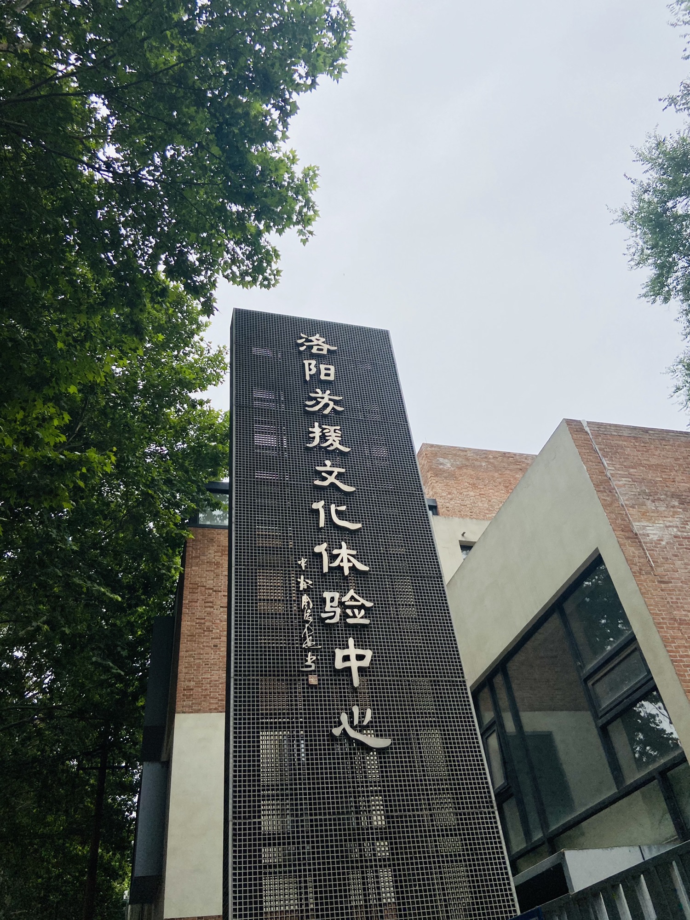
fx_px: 691
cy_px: 460
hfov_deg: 53.1
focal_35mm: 26
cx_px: 345
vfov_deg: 67.3
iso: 32
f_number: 1.8
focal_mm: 4.25
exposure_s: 1/4808
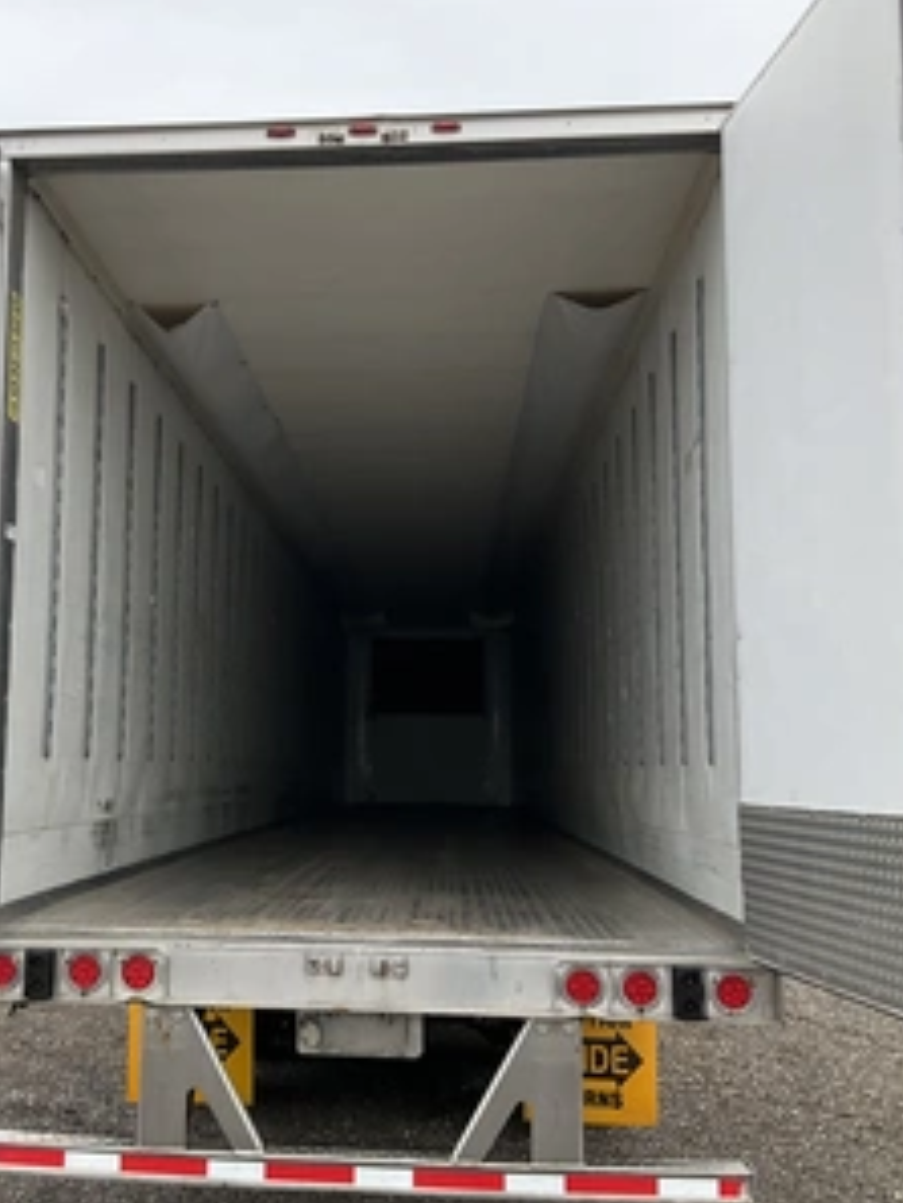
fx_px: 1356
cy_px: 599
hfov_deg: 36.5
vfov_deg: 47.8
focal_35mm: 39
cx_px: 316
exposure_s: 1/842
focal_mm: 3
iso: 25
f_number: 1.8
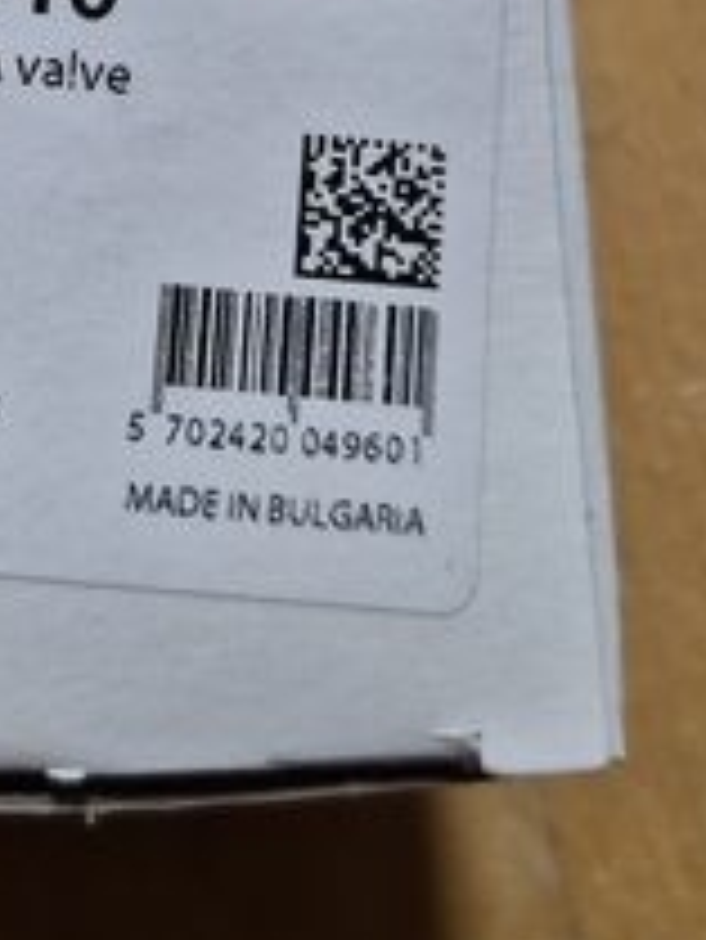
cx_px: 137
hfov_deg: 26.1
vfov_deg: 33.3
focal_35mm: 55
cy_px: 112
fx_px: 1494
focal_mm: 5.4
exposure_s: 1/100
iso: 320
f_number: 1.8
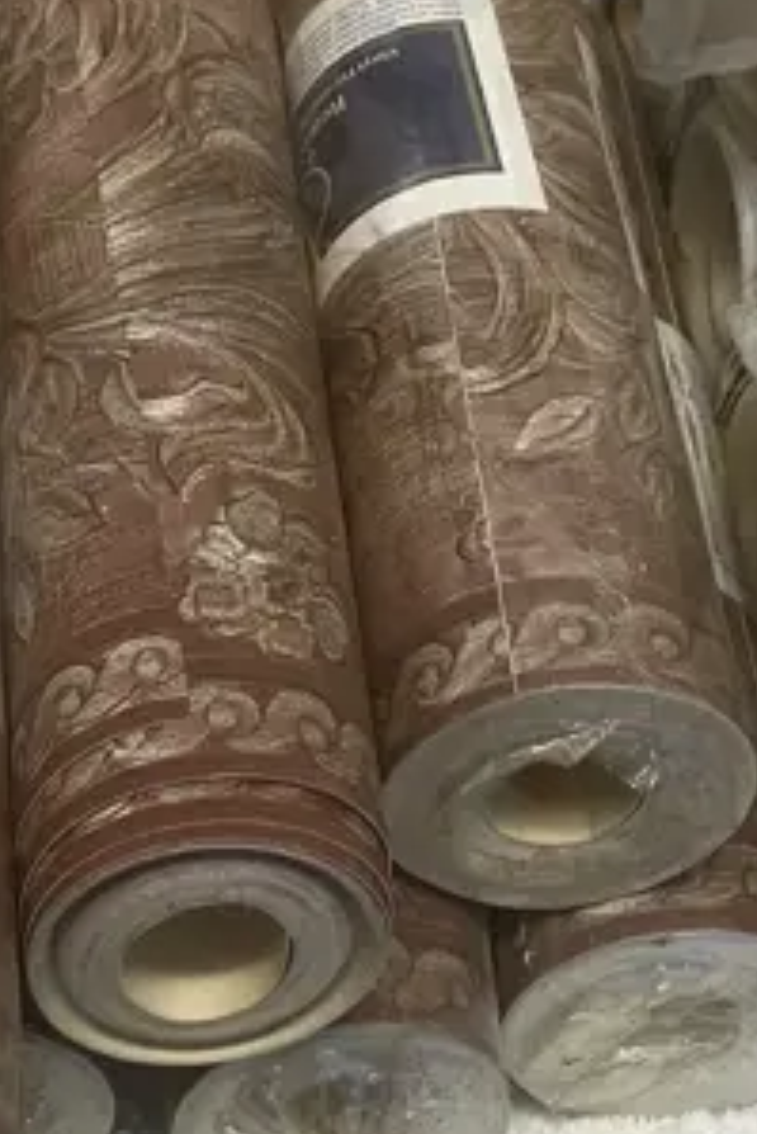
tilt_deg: -42.1
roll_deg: -6.3
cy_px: 278
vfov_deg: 20.2
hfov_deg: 13.7
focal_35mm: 100
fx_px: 3150
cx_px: 194
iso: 50
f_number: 1.8
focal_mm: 3.99
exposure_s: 1/50
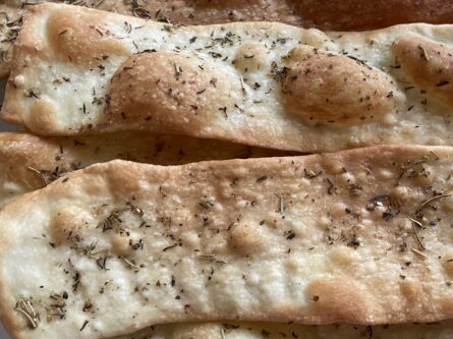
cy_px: 158
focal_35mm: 39
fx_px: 510
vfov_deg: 36.8
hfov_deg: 46.6
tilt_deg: -74.9
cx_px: 323
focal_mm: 4.25
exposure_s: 1/99
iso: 125
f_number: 1.8
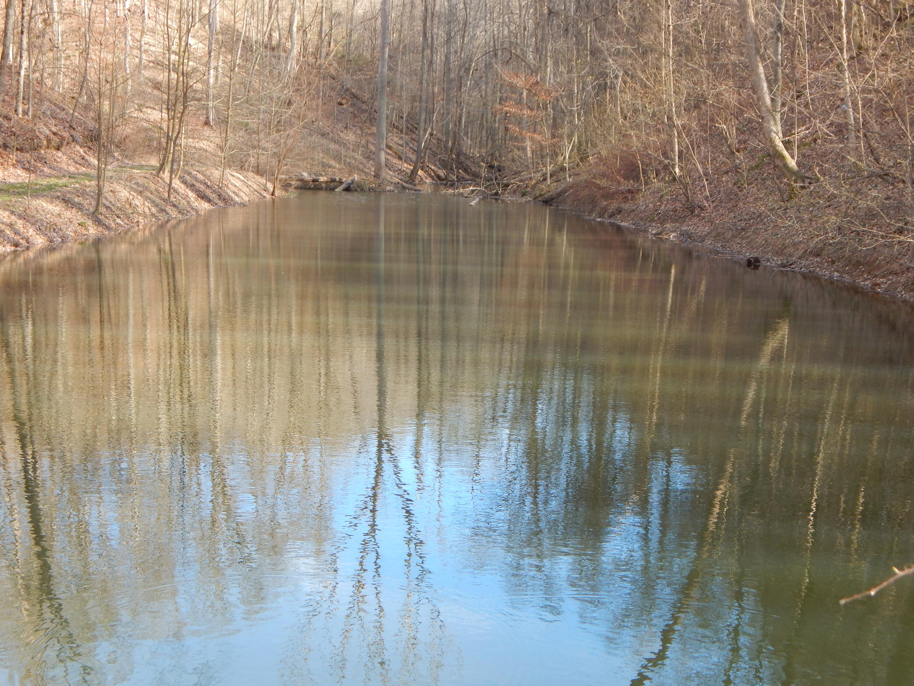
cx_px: 457
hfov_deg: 35.5
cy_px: 343
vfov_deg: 27.0
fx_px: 1426
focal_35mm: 54
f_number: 3.8
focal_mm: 9.7
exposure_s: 1/100
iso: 125
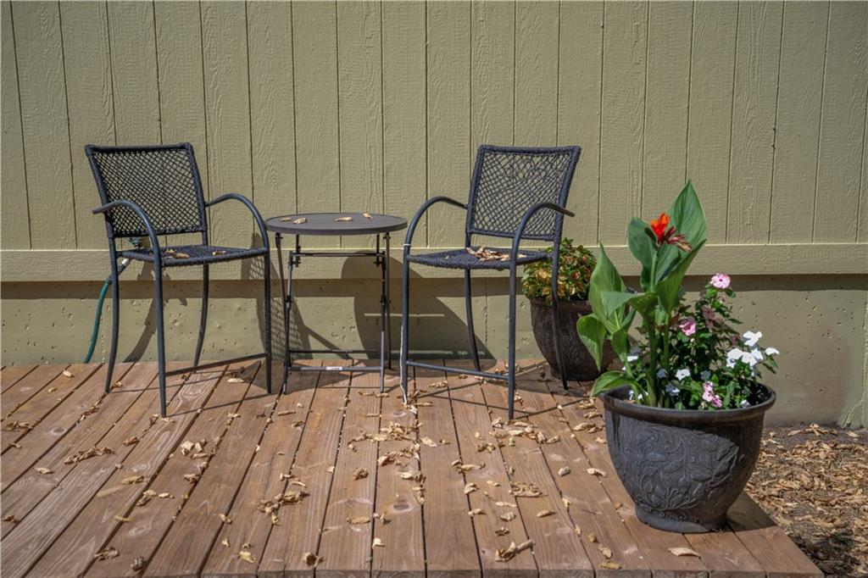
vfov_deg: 29.8
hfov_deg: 43.6
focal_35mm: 45
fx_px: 1085
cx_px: 434
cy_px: 289
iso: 250
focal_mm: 45
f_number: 8
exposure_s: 1/1600
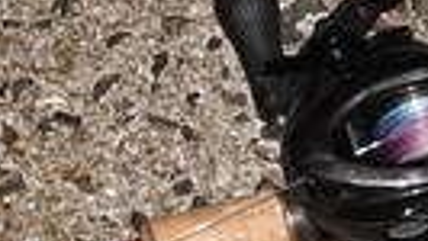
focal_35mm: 315
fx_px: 3577
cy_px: 532
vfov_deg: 3.8
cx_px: 608
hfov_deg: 6.8
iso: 640
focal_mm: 19.03
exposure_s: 1/50
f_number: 4
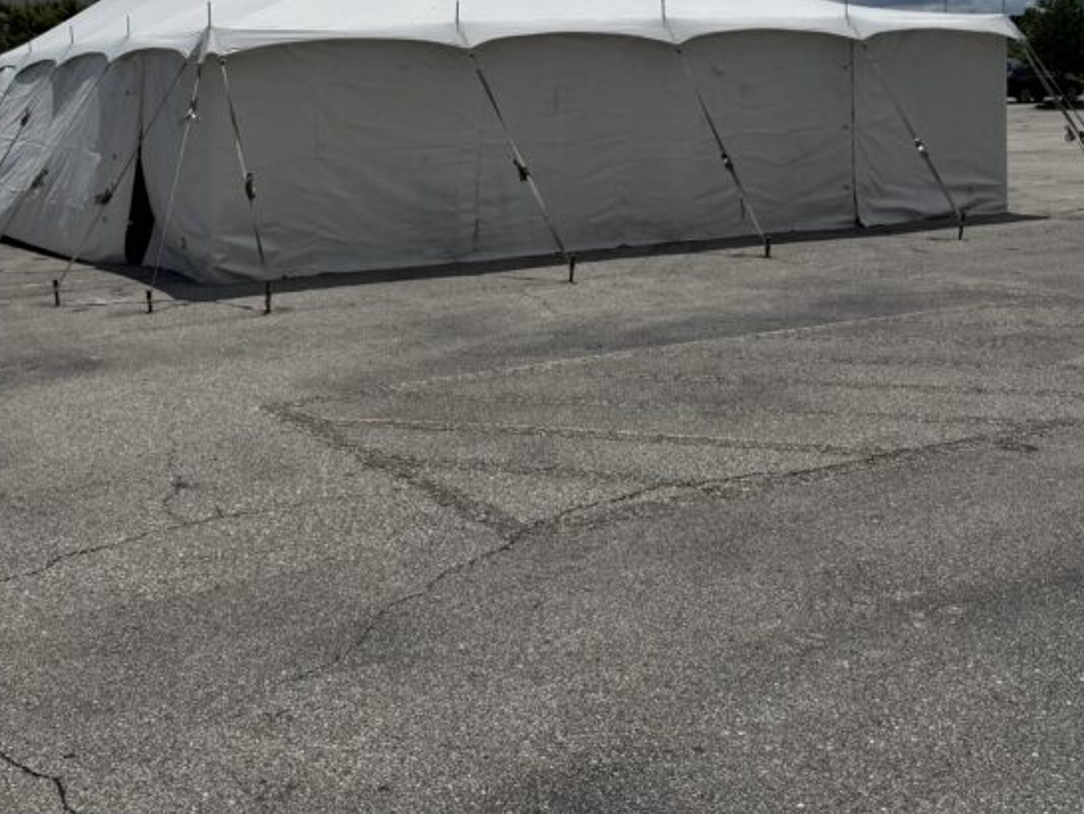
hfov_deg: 41.7
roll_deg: +0.2
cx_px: 391
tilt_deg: +2.5
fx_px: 1410
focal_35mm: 45
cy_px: 58
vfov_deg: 30.6
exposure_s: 1/12346
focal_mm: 6.76
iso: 64
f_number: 1.78
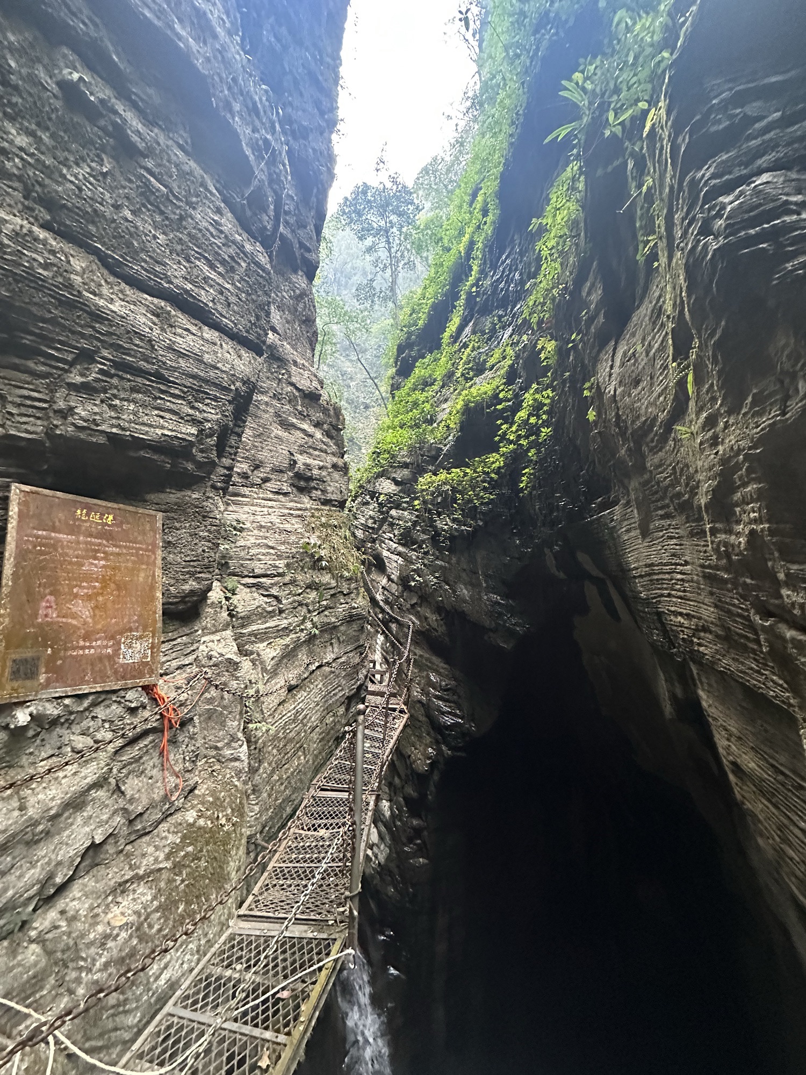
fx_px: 435
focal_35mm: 14
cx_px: 403
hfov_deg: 85.7
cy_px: 538
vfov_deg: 102.1
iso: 800
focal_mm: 2.22
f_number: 2.2
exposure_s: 1/60
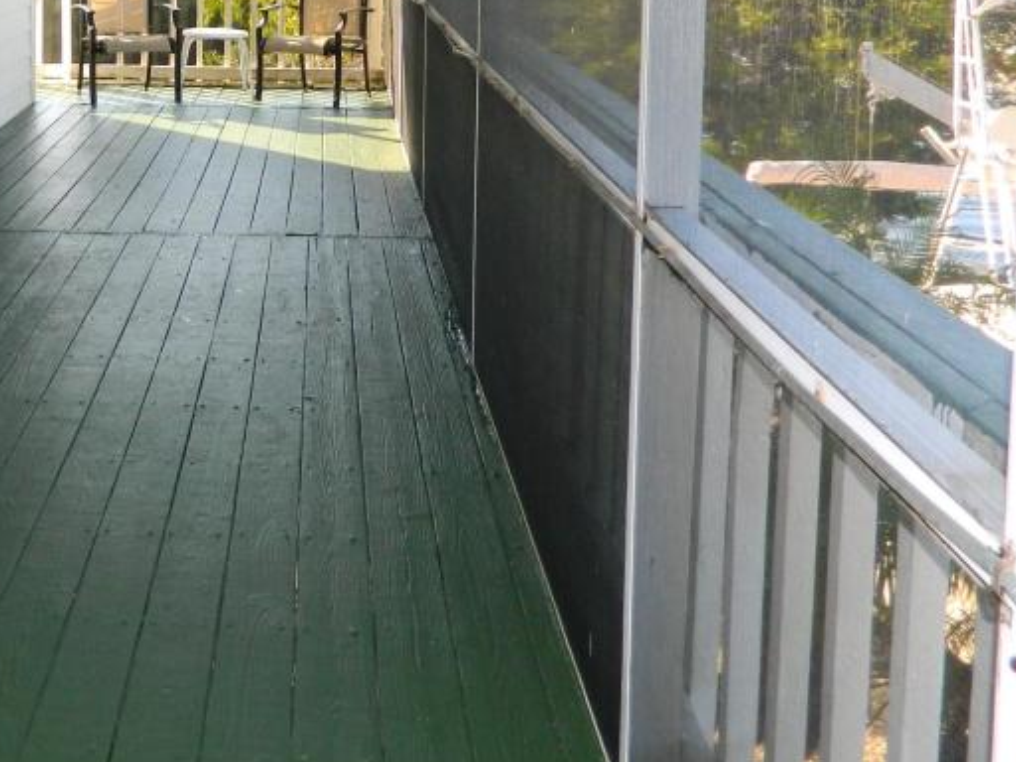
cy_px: 54
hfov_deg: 36.5
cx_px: 159
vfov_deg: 27.9
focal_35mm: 50
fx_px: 1468
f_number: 3.1
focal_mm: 4.5
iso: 110
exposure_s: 1/250
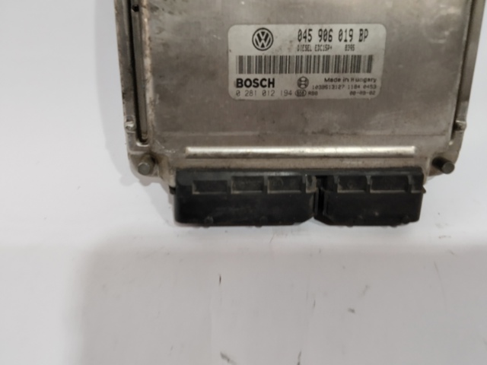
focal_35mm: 26
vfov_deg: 53.1
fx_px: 366
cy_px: 182
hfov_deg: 67.3
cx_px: 244
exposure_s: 1/100
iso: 55
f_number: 2
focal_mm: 2.78
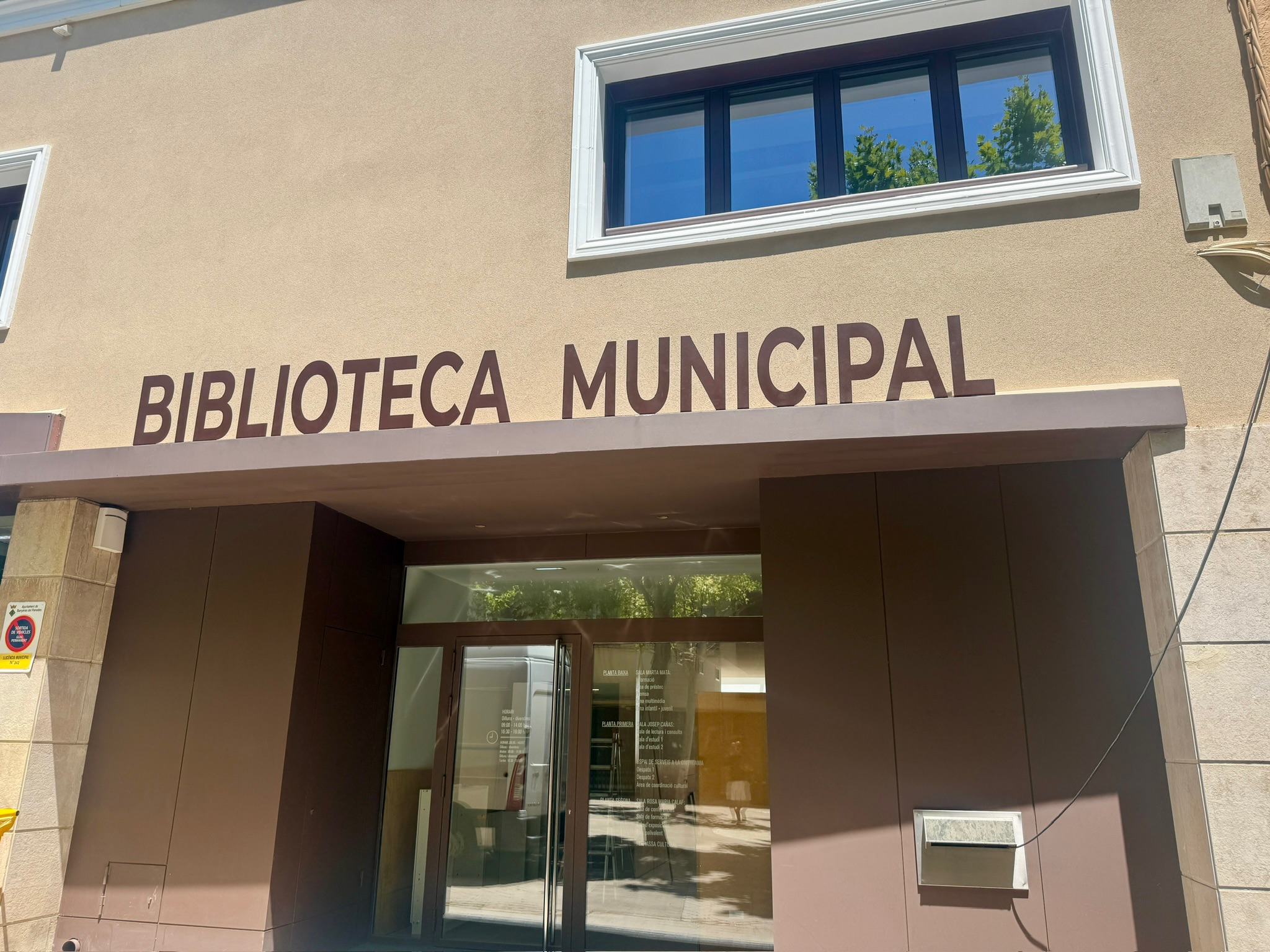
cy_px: 476
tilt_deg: +16.4
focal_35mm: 24
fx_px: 881
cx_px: 635
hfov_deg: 71.6
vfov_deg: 56.8
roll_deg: -0.8
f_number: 1.78
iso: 80
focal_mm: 6.76
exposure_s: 1/2703
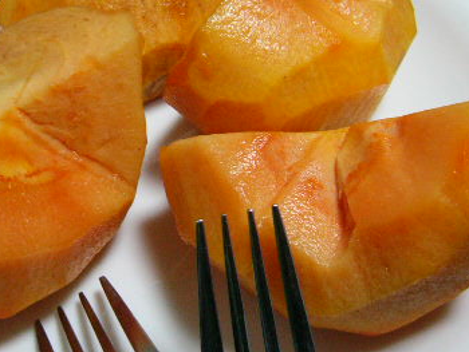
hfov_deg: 30.2
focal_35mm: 64
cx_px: 241
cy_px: 139
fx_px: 868
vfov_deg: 22.9
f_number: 2.8
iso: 200
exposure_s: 1/20
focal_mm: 5.8
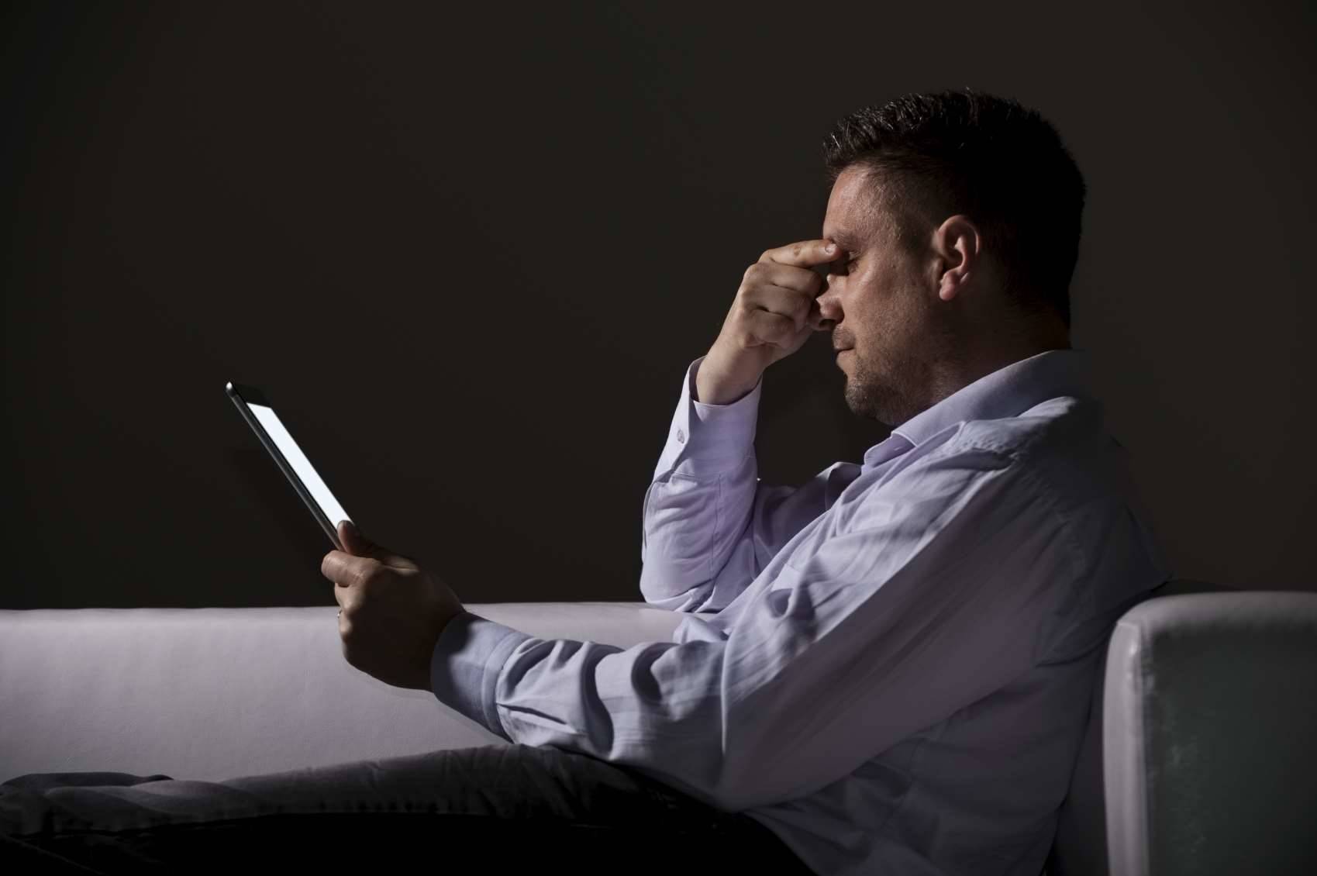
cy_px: 438
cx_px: 658
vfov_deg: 13.4
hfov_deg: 20.0
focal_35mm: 102
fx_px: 3729
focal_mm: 102
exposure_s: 1/250
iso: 100
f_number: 5
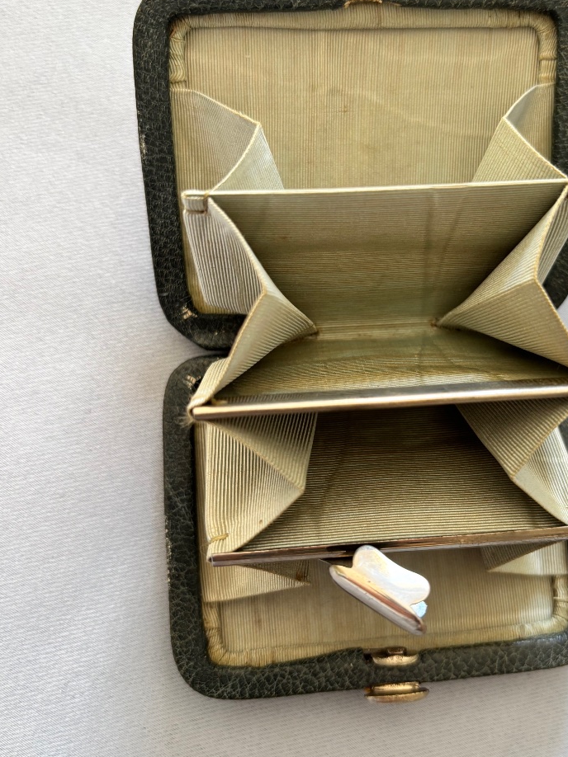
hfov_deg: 41.4
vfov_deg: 54.0
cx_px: 364
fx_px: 744
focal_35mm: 34
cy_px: 364
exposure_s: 1/91
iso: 125
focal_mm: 5.96
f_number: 1.6
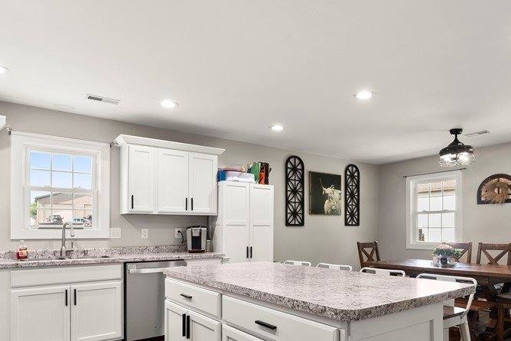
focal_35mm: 27
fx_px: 381
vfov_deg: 47.5
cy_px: 228
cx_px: 293
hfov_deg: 67.4
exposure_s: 1/2.5
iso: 400
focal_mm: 16.5
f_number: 11
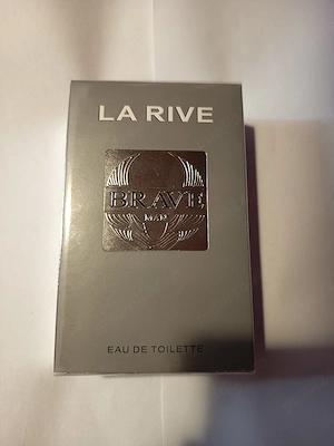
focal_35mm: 24
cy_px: 223
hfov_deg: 56.8
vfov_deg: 71.6
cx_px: 167
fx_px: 309
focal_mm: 5.27
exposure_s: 1/25.1
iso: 1100
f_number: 1.7
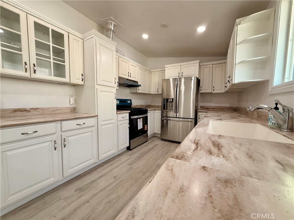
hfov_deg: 102.1
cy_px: 110
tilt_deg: -3.5
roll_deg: -0.8
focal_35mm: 14
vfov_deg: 85.7
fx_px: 119
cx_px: 147
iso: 125
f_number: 2.2
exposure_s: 1/120
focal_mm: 2.22
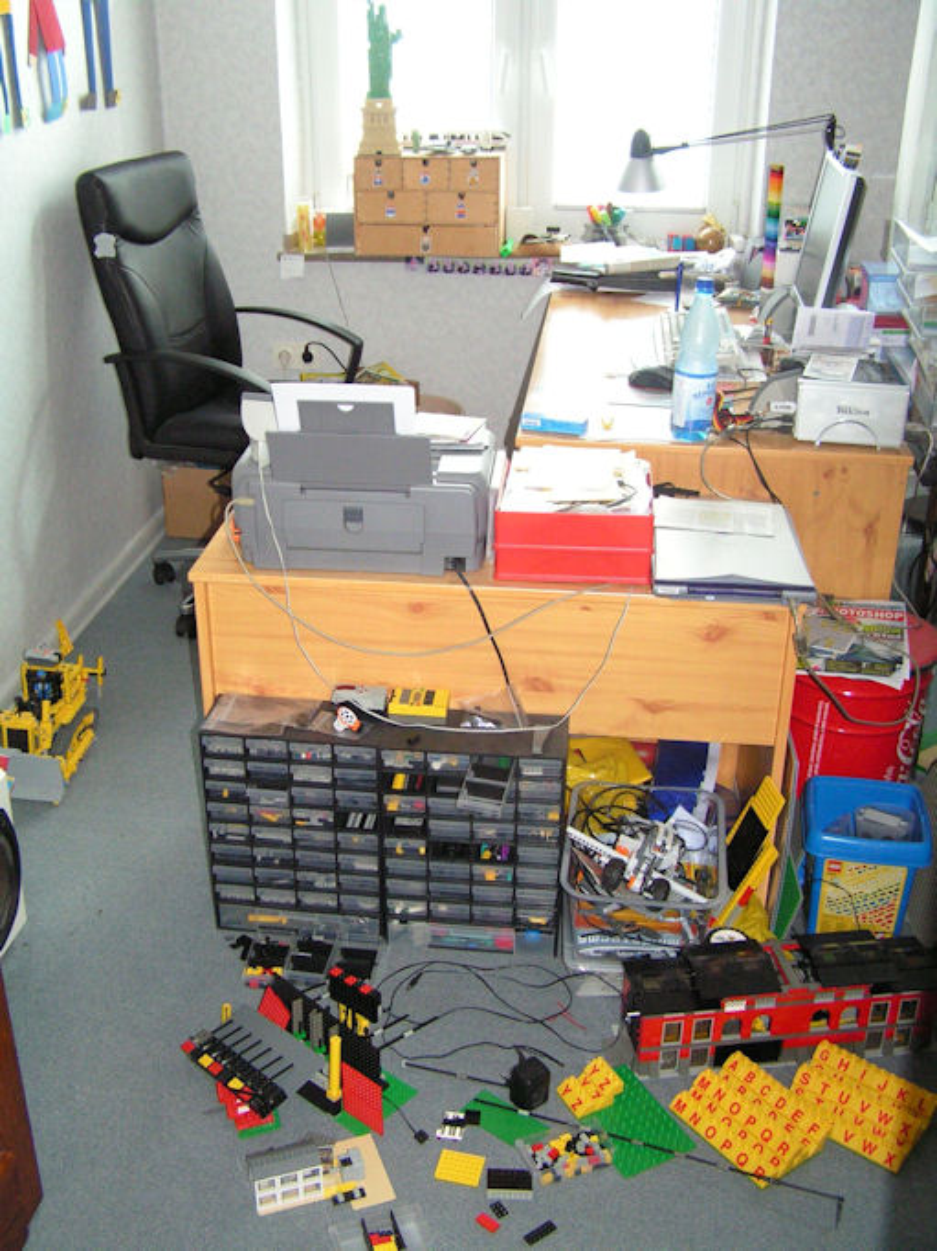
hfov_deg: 37.7
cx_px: 468
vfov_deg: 49.0
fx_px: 1372
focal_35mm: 38
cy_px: 626
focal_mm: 6.3
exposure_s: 1/40
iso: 200
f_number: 2.8
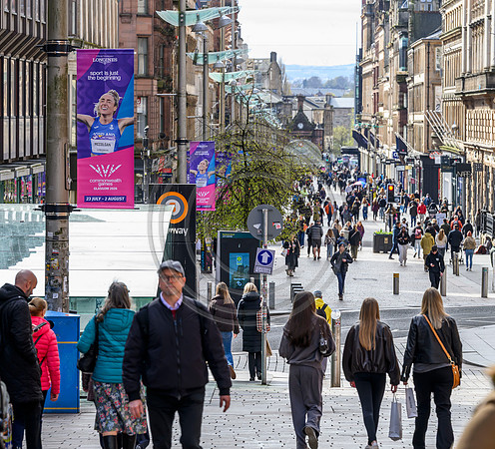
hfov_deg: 9.9
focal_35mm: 185
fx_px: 2850
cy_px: 214
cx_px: 195
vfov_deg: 9.0
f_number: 6.3
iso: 500
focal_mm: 145
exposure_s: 1/400
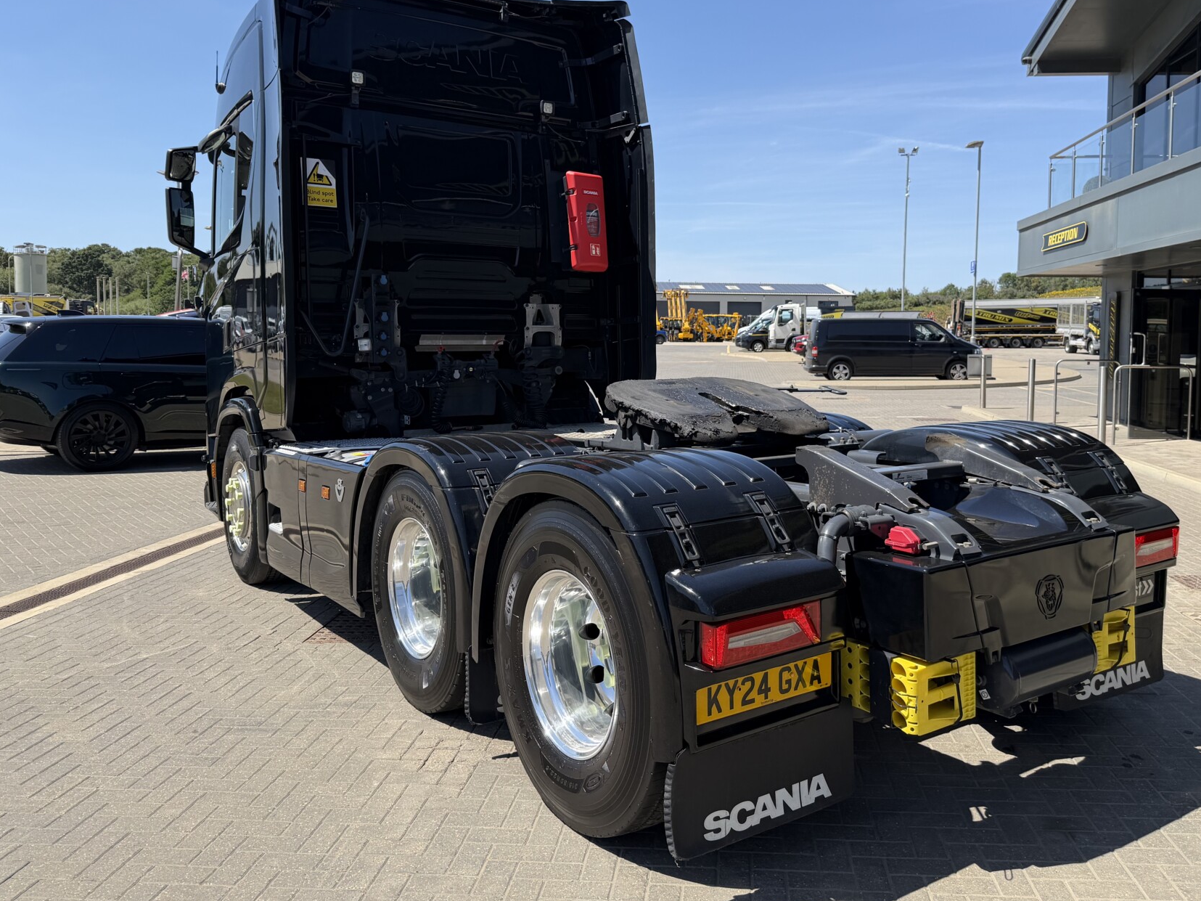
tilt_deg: -2.7
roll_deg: -0.8
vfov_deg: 48.1
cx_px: 655
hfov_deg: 61.6
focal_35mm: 29
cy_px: 383
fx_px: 1006
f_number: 1.78
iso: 80
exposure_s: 1/3279
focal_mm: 6.76
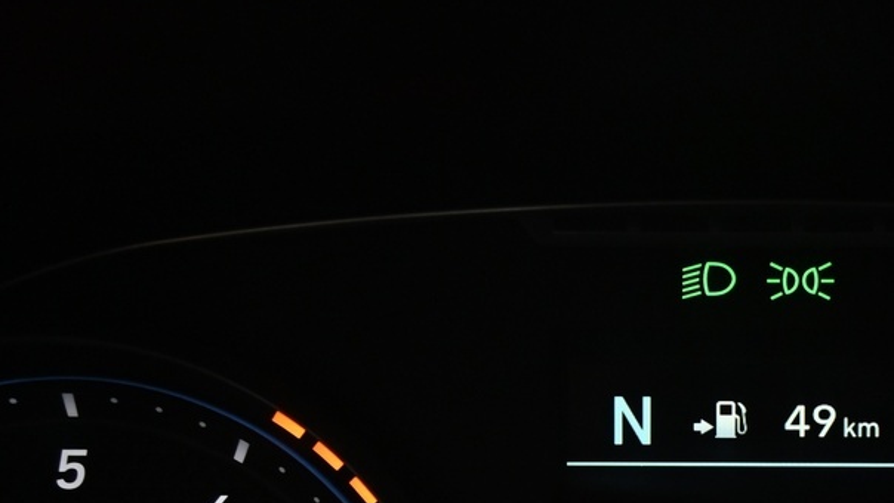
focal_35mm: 135
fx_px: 3201
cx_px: 740
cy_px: 713
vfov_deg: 8.8
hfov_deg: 15.8
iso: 2000
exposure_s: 1/30
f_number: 4
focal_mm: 48
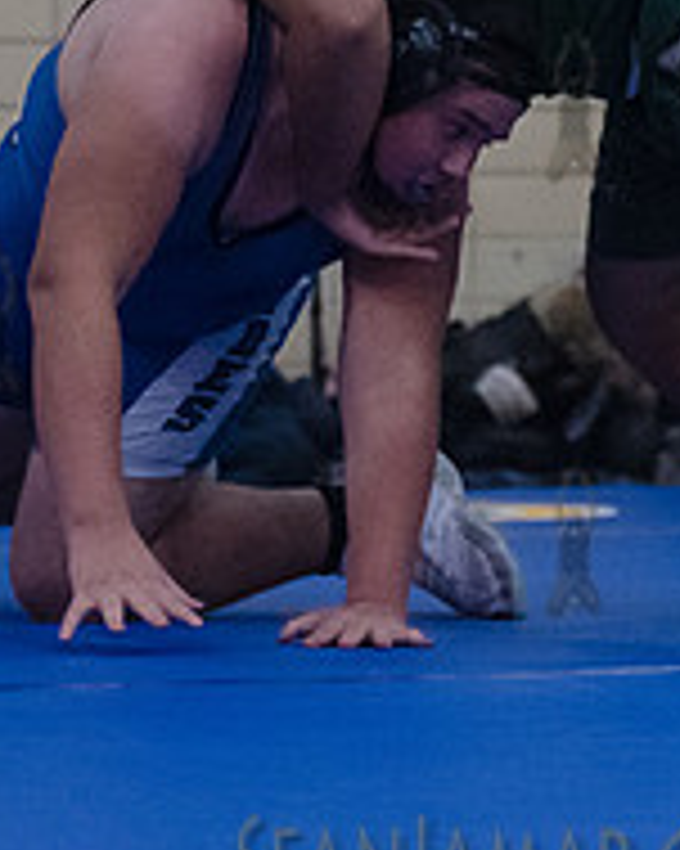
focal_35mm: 274
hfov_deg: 5.6
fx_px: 6899
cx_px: 440
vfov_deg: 7.0
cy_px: 17
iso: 8000
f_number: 3.2
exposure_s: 1/400
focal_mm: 80
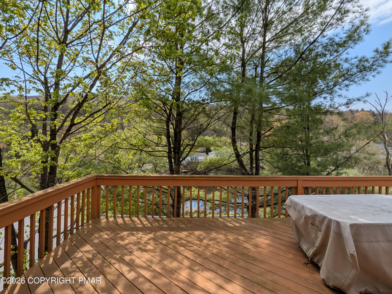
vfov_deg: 78.1
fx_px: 181
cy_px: 147
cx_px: 196
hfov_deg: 94.5
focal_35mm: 16
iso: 46
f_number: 2.2
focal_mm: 2.22
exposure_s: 1/1866
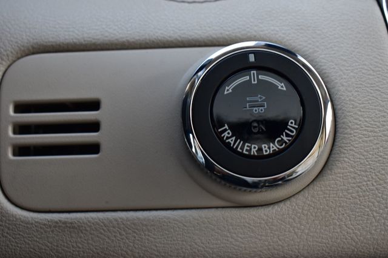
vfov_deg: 26.5
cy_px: 129
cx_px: 194
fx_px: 549
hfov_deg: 38.9
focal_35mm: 51
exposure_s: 1/15
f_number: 6.3
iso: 560
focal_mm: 34
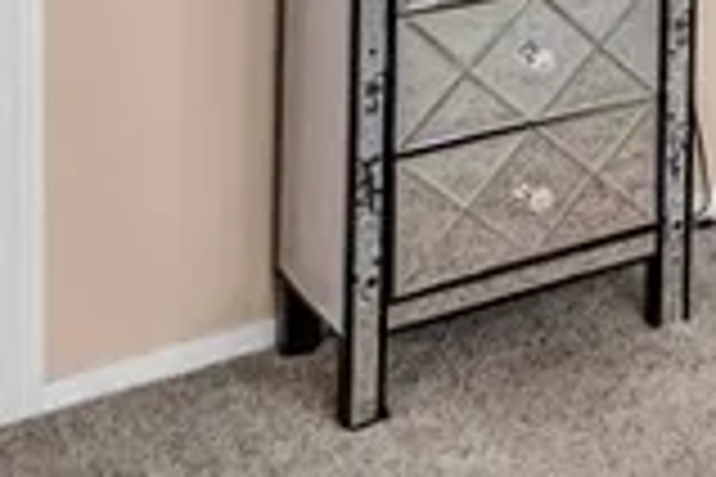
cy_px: -574
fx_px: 1790
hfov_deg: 17.5
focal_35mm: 90
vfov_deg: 12.6
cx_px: 1355
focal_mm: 14
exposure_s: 1/20
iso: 320
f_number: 8
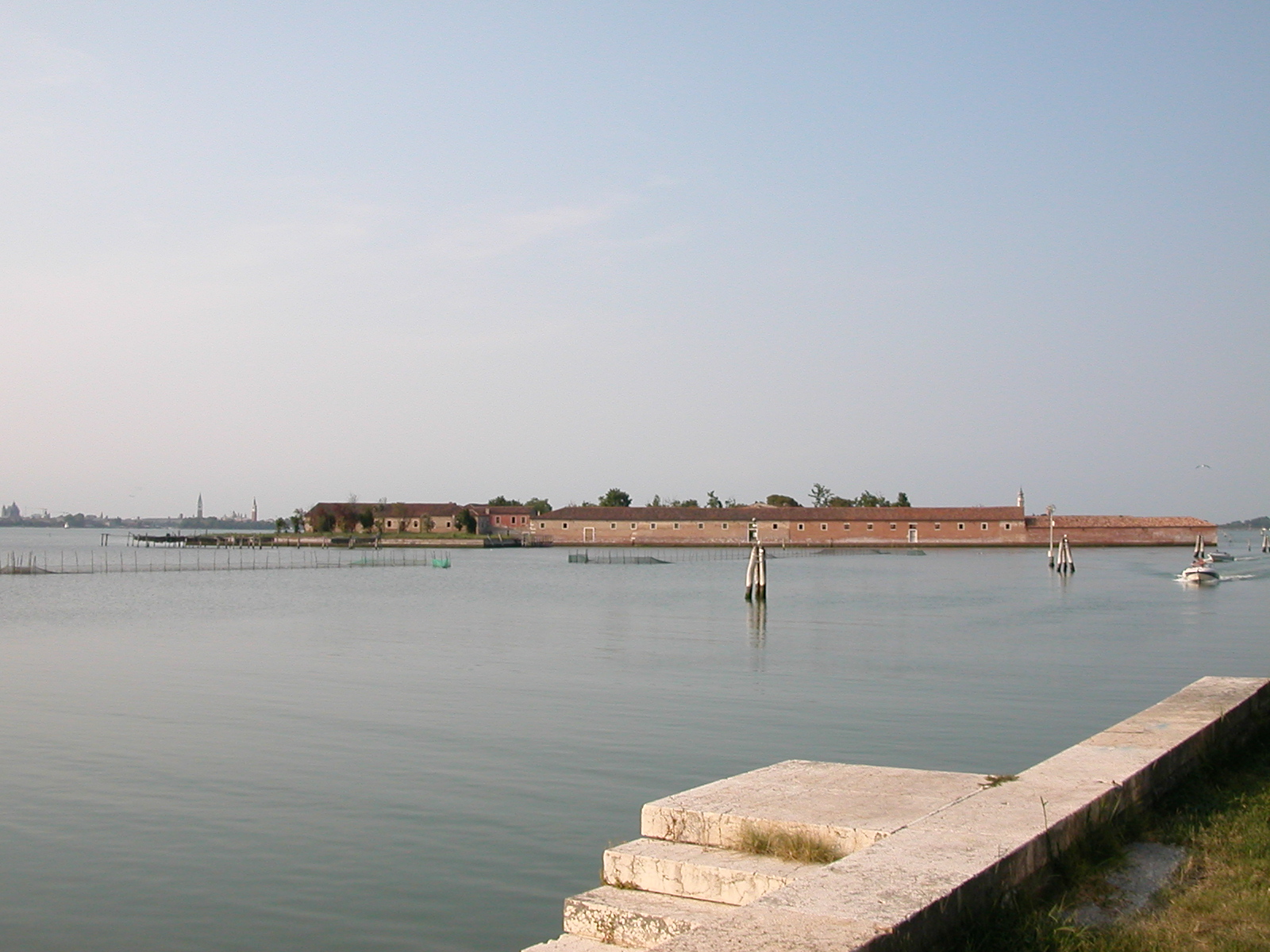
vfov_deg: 38.7
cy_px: 476
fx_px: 1357
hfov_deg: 50.1
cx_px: 635
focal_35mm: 37
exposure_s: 1/629
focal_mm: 5.6
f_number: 4.5
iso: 100
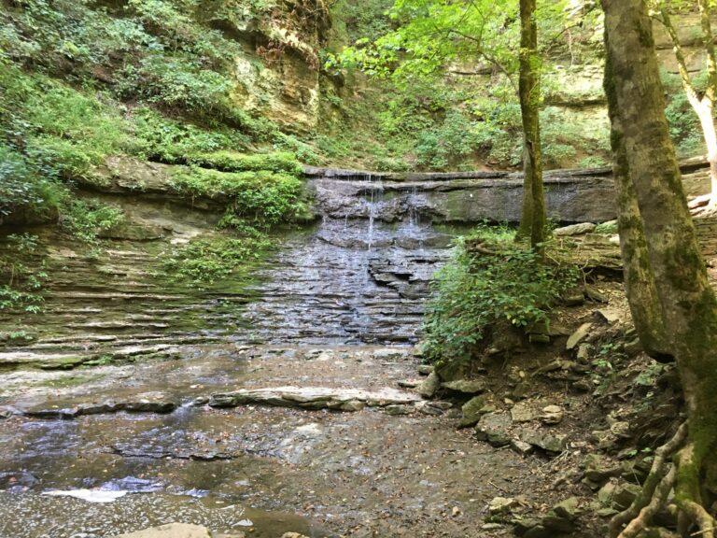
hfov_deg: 61.7
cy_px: 269
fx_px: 601
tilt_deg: +2.3
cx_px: 358
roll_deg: -1.3
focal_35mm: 29
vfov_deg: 48.2
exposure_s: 1/30
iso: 125
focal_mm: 4.15
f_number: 2.2
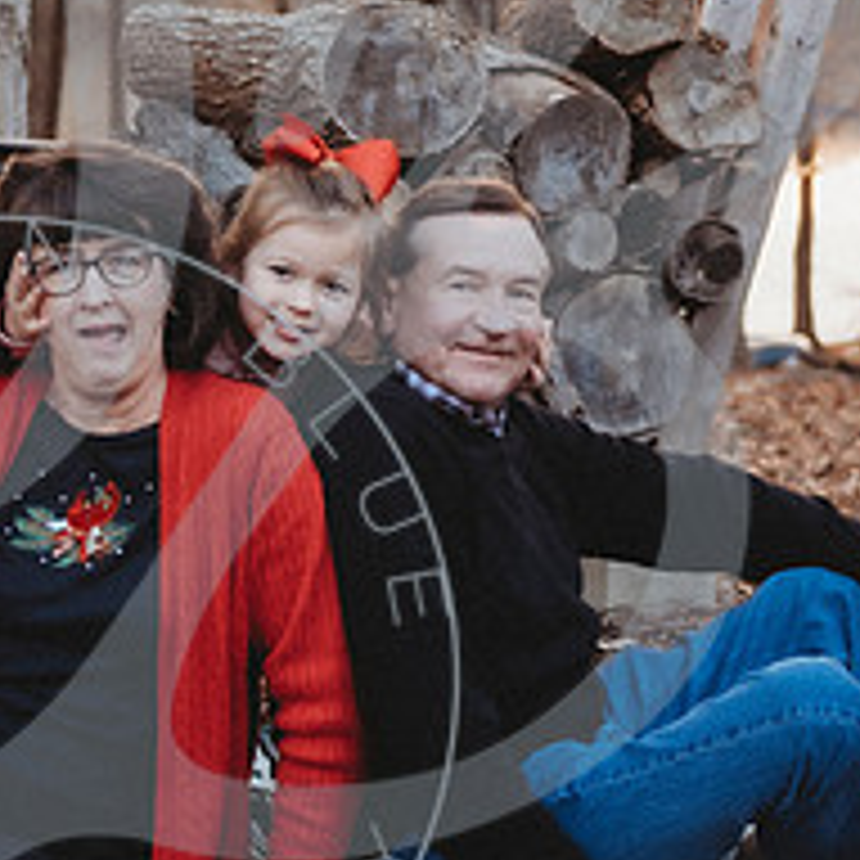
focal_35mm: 110
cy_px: 287
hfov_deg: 15.8
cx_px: 221
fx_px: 3092
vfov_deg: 15.8
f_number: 2.8
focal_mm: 42
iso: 200
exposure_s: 1/160
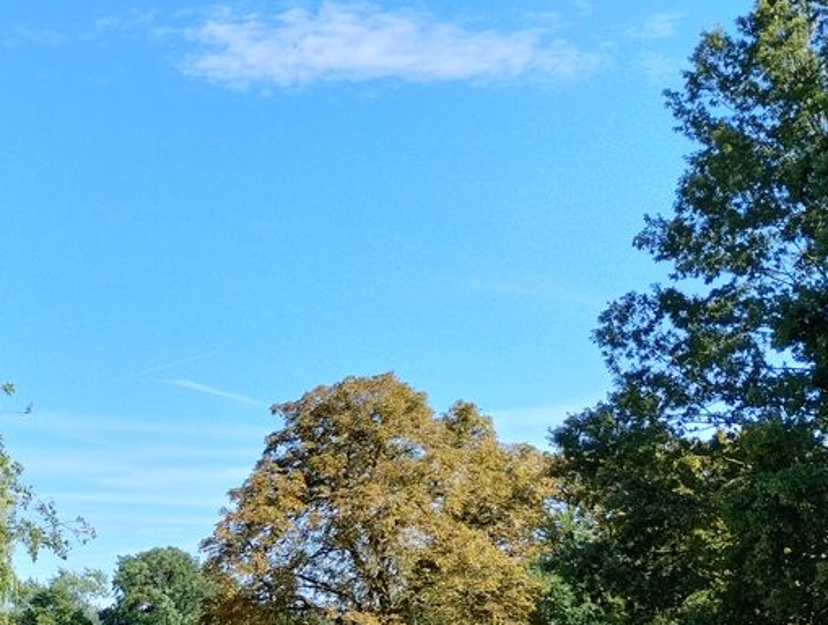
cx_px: 119
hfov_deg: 28.4
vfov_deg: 21.7
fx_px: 1582
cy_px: 586
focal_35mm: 66
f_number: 1.8
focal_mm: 4.27
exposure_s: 1/365
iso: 100
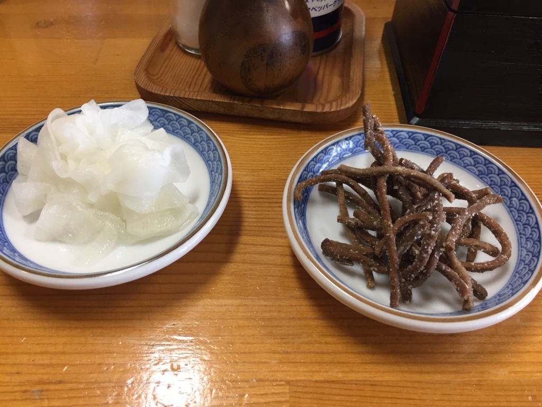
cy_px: 204
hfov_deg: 61.7
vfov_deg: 48.2
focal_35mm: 29
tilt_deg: -48.1
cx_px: 271
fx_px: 454
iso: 100
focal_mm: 4.15
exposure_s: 1/30
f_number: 2.2
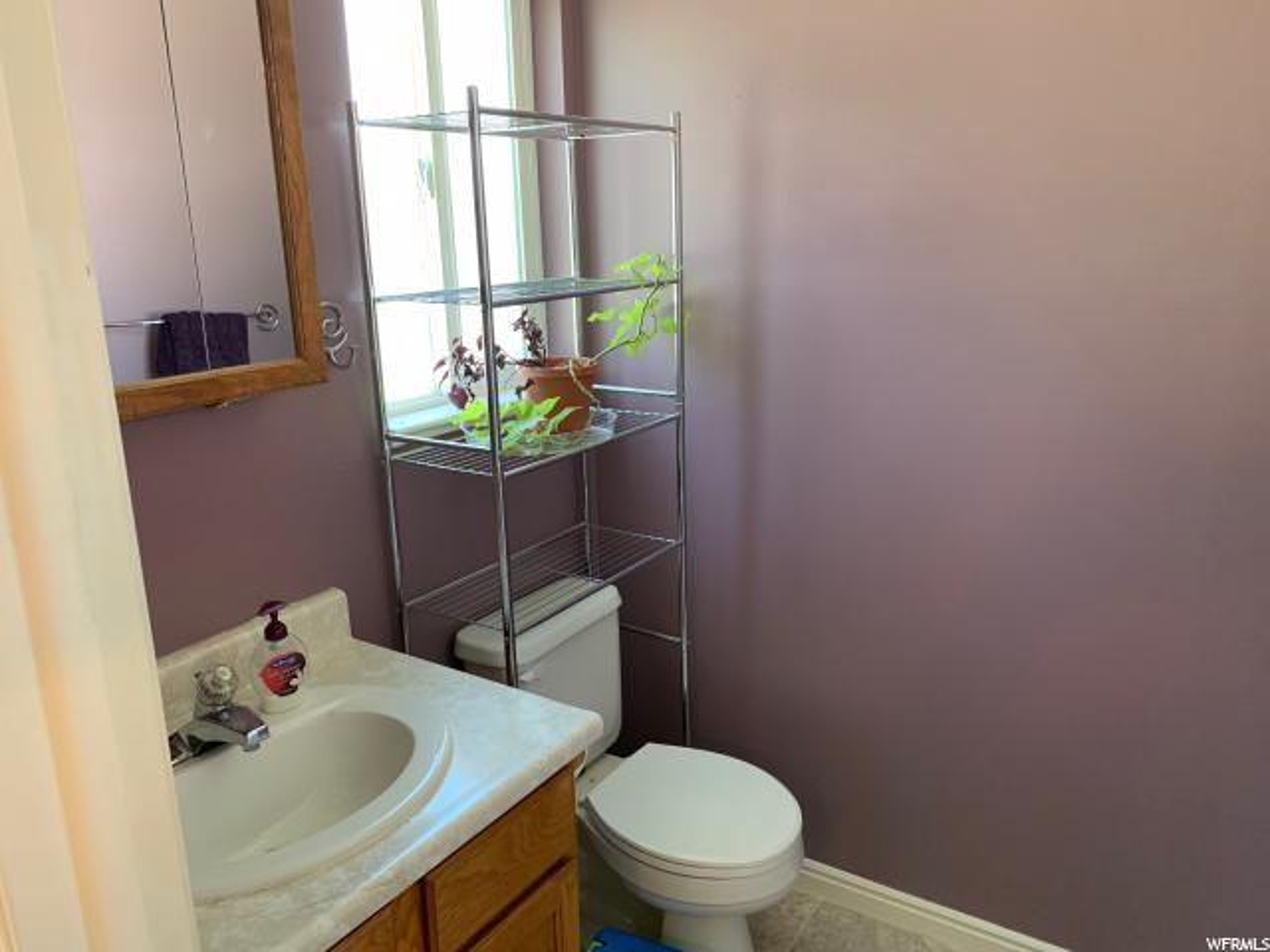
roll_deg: +1.5
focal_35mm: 26
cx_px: 635
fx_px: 954
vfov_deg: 53.1
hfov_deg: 67.3
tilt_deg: -15.0
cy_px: 476
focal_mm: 4.25
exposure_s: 1/60
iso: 125
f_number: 1.8
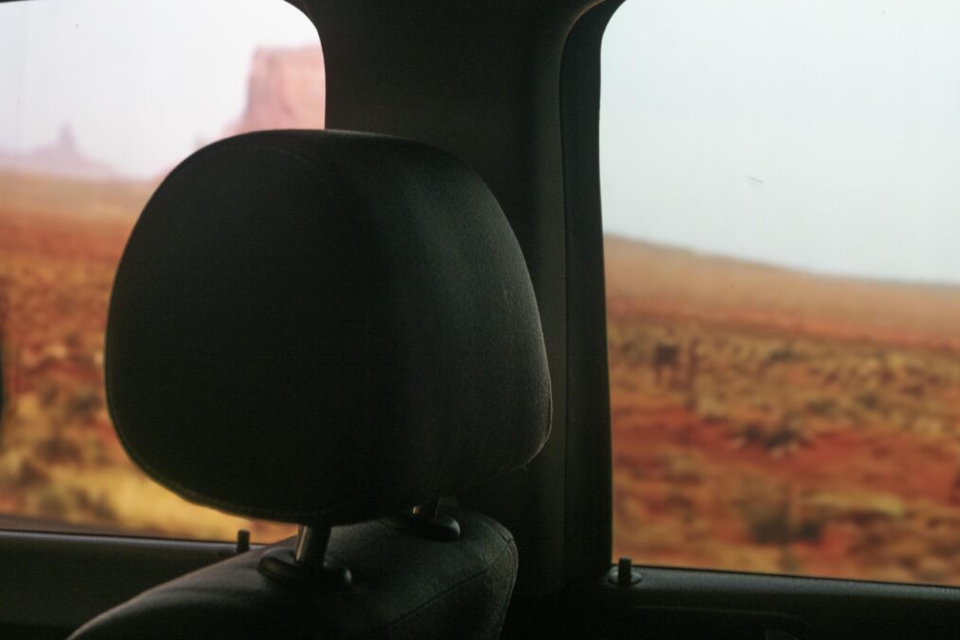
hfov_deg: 23.1
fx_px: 2346
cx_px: 469
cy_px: 271
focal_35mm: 88
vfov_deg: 15.5
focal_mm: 70
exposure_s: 1.3
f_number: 8
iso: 100
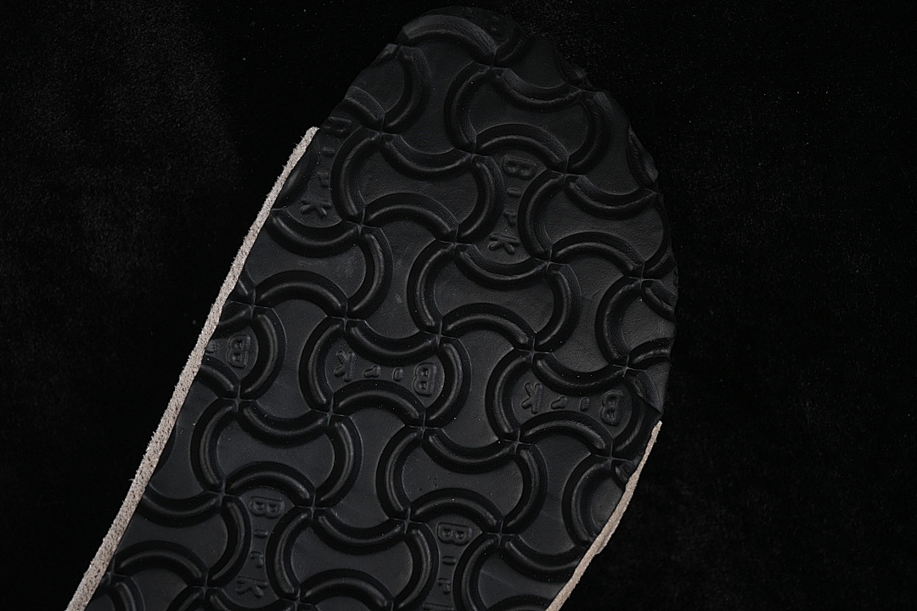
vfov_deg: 18.2
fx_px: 1910
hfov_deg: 27.0
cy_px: 306
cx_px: 458
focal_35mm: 75
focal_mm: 50
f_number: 6.3
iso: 160
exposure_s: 1/60
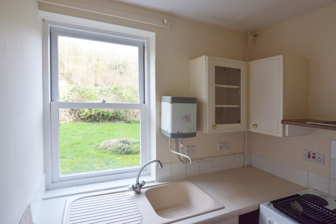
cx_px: 168
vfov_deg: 67.4
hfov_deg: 90.0
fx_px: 168
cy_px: 112
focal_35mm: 18
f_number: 7.1
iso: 640
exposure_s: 1/125
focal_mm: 12
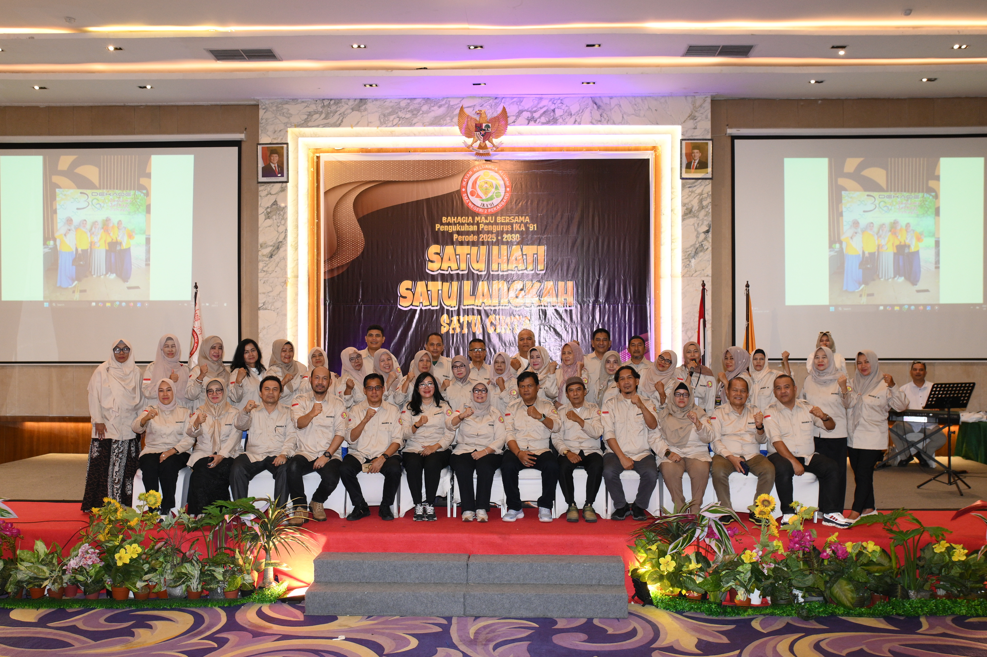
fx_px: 959
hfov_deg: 54.5
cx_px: 494
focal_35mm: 35
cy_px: 328
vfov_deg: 37.8
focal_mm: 35
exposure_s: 1/100
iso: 1600
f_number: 4.5
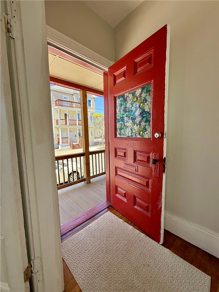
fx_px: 118
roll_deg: +1.1
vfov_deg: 102.1
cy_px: 146
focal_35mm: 14
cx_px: 110
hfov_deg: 85.7
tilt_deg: -5.4
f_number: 2.2
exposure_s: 1/270
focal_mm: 2.22
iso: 64
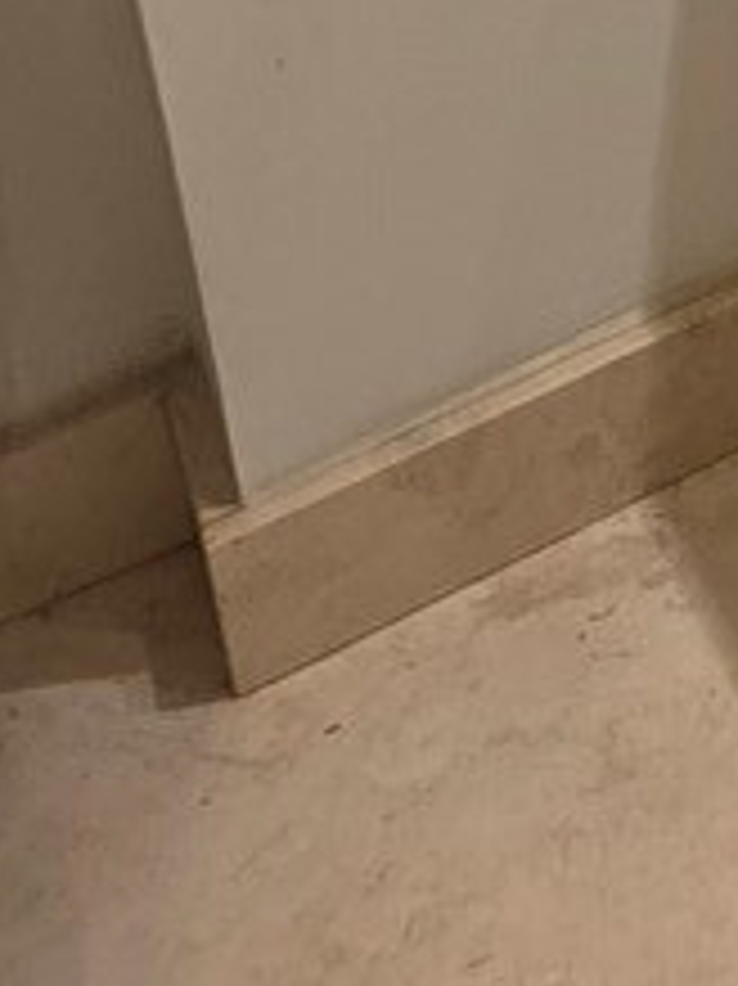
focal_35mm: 95
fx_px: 2703
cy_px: -950
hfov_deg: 12.3
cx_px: 1764
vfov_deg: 16.2
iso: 160
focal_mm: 2.2
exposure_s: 1/120
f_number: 1.9
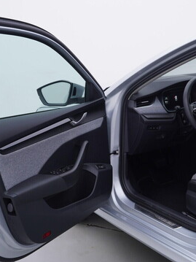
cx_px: 121
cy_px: 129
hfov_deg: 27.4
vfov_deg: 36.2
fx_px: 400
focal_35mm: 53
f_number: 4
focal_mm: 24
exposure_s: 1/80
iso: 125
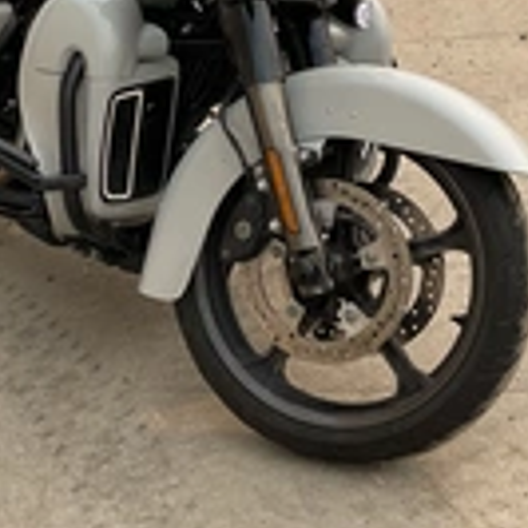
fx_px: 1329
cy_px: 99
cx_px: 115
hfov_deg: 22.2
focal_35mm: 77
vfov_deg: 22.2
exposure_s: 1/944
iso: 25
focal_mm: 3
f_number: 1.8
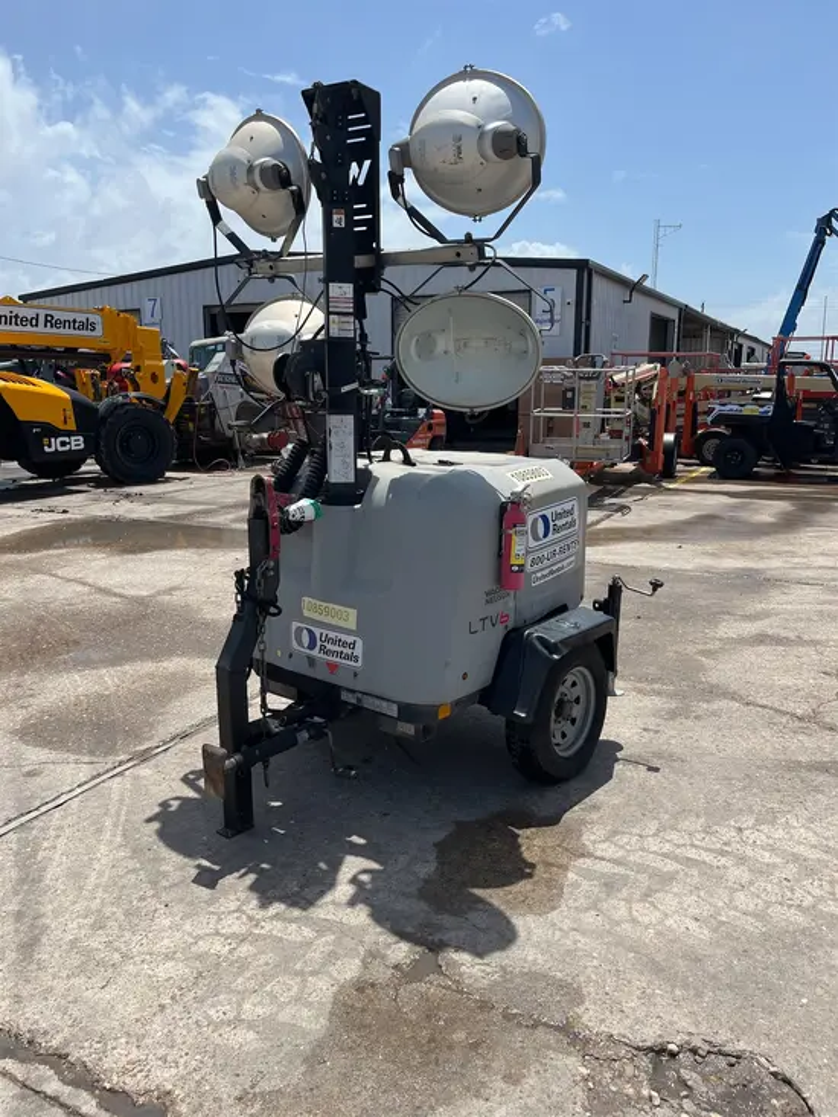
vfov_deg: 67.3
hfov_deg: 53.1
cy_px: 558
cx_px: 419
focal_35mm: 26
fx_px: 839
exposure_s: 1/4149
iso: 50
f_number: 1.6
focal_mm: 5.1
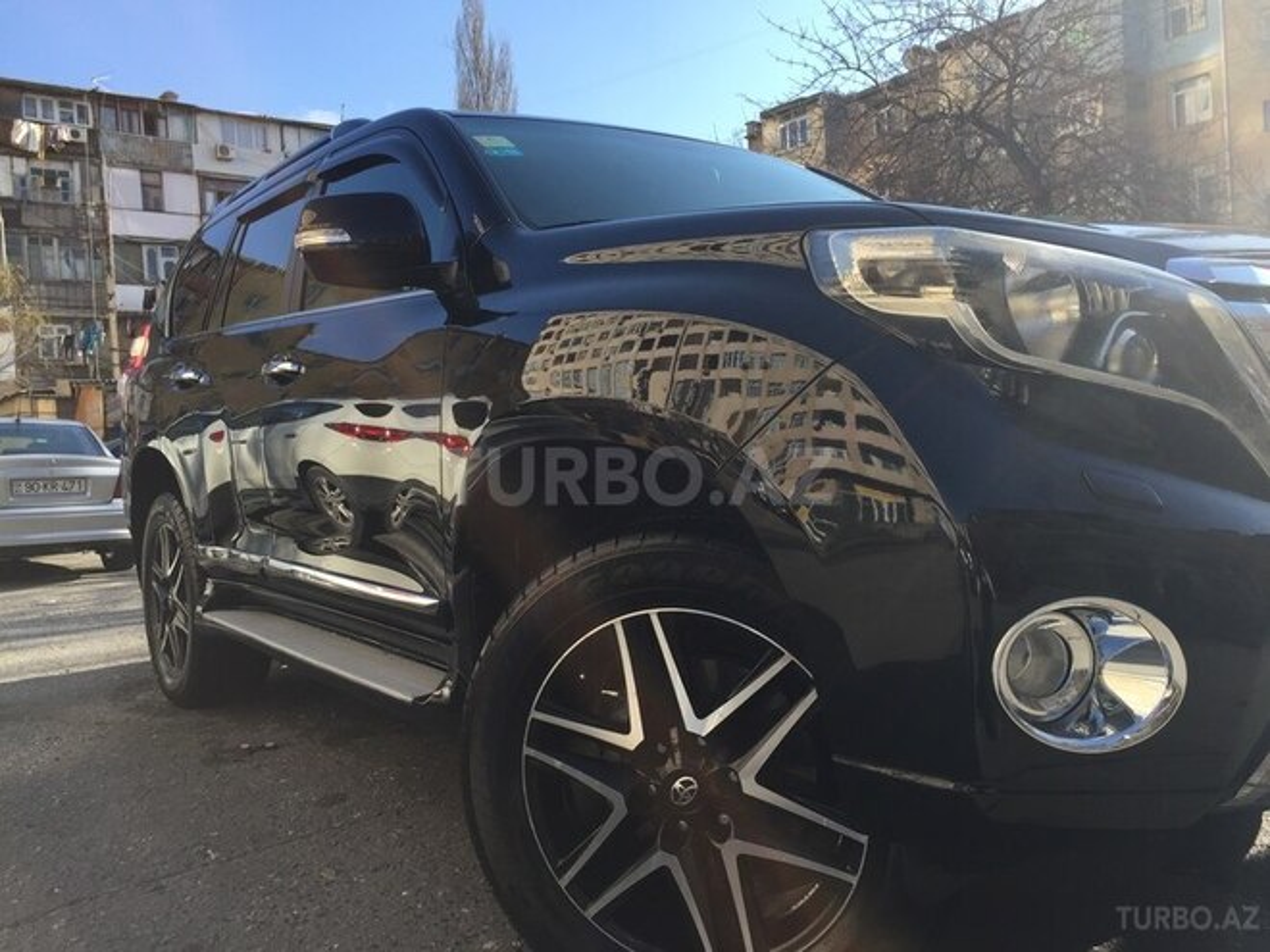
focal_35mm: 29
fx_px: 1064
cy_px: 476
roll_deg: +4.0
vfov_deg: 48.2
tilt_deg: -1.7
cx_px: 635
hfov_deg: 61.7
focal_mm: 4.15
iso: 32
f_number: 2.2
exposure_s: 1/942
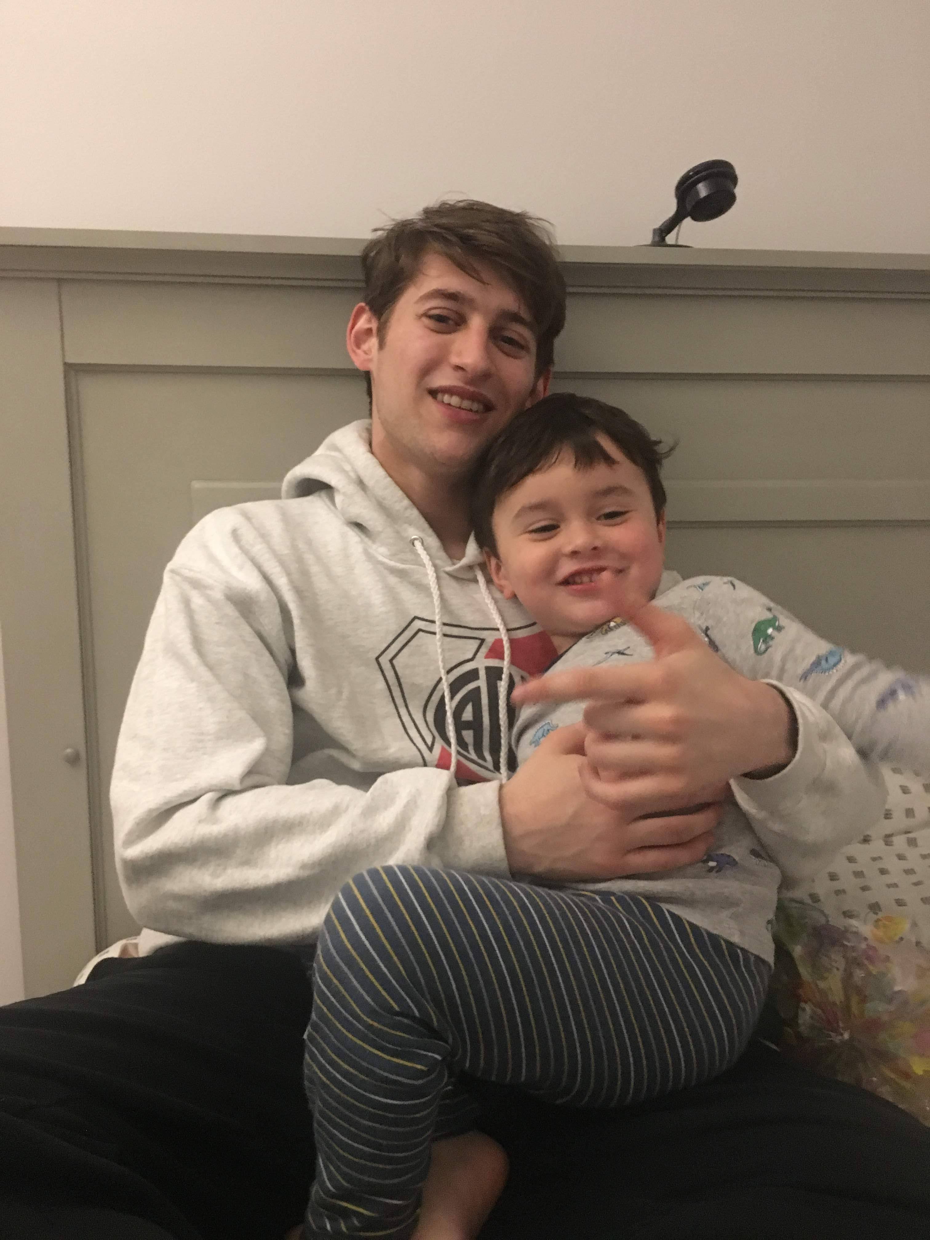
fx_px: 1039
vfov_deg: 61.7
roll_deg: -1.1
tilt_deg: -9.0
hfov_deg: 48.2
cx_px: 465
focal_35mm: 29
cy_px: 620
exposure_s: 1/15
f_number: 2.2
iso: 500
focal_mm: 4.15
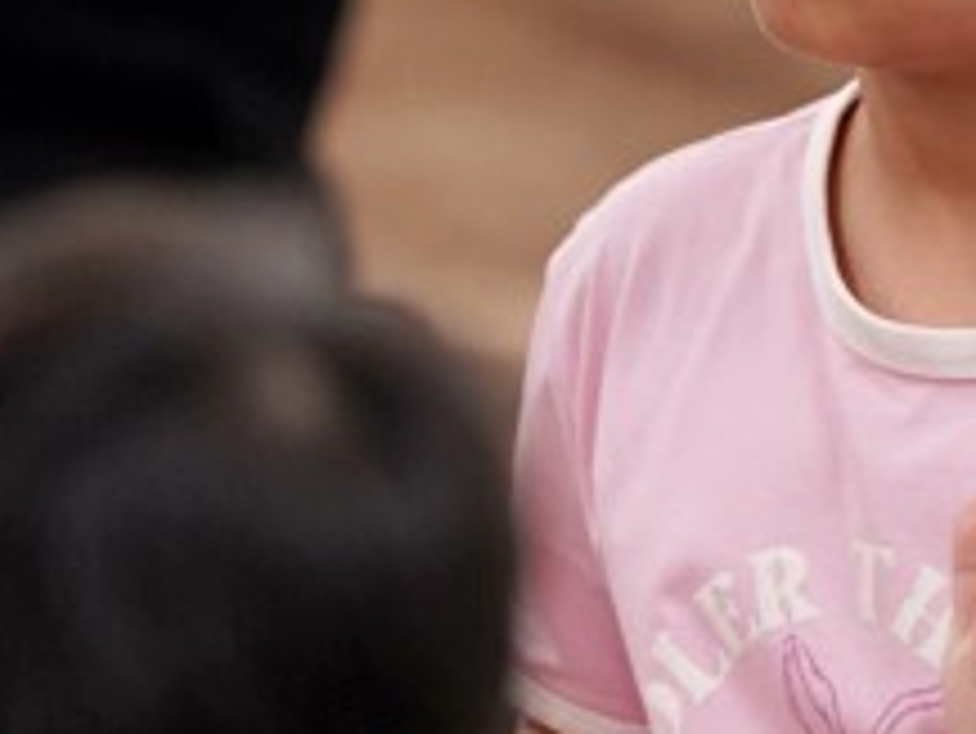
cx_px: 733
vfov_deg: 1.9
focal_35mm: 798
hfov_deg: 2.5
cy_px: 45
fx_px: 22512
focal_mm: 200
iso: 1600
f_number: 2.8
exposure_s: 1/250
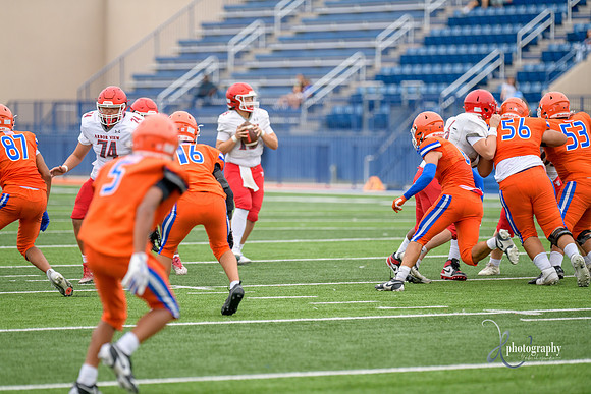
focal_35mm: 220
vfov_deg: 6.2
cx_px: 296
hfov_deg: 9.4
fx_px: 3612
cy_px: 197
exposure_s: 1/800
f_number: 2.8
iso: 280
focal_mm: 220
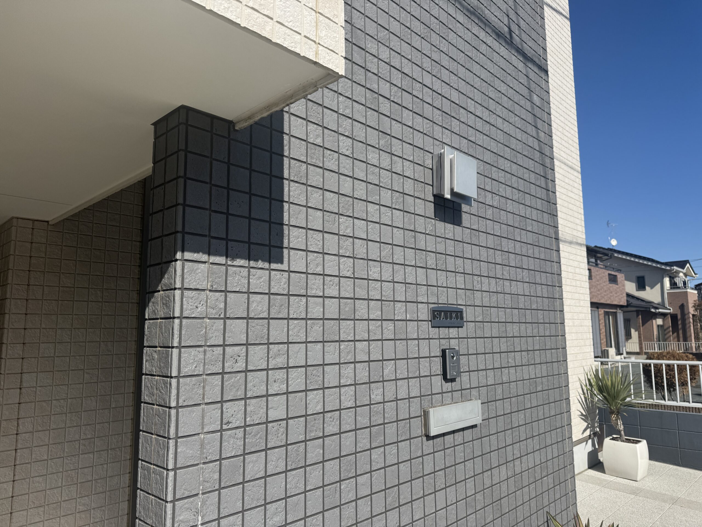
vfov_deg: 56.8
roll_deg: +1.6
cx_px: 351
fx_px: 487
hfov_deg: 71.6
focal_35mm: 24
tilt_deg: +10.4
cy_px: 264
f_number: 1.78
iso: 80
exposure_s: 1/5814
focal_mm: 6.76
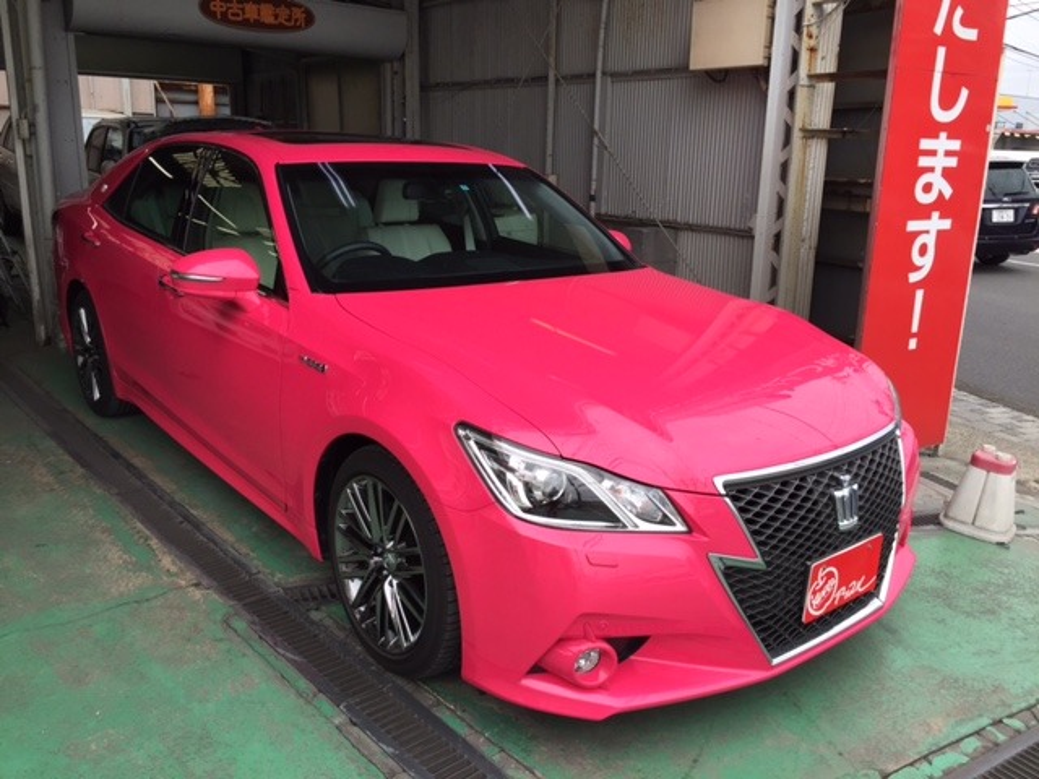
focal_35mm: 29
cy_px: 390
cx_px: 520
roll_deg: -1.8
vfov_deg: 48.2
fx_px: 870
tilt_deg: -13.0
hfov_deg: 61.7
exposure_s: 1/618
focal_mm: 4.15
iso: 32
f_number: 2.2
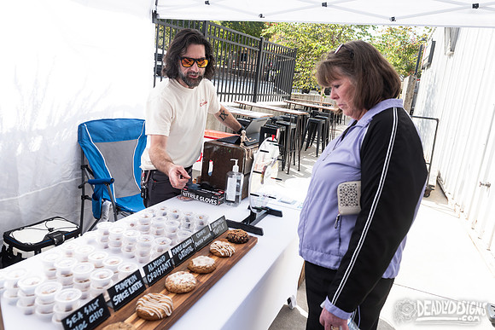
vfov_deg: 49.4
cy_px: 151
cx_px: 269
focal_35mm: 26
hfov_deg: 69.1
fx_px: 359
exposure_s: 1/200
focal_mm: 24
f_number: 5
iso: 125
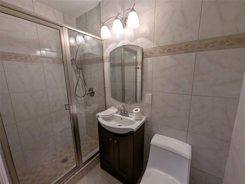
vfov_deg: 89.9
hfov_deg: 106.2
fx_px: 92
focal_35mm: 13
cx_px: 122
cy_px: 92
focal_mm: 1.95
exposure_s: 1/40
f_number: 2.2
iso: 48
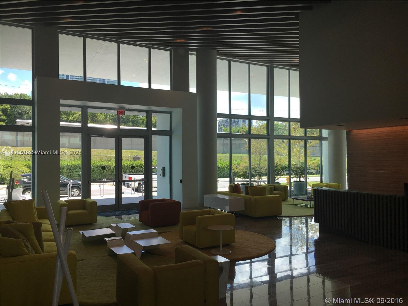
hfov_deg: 61.7
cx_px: 204
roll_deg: +0.1
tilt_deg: +1.3
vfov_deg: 48.2
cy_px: 153
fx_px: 342
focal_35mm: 29
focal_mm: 4.15
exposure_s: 1/292
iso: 25
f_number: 2.2
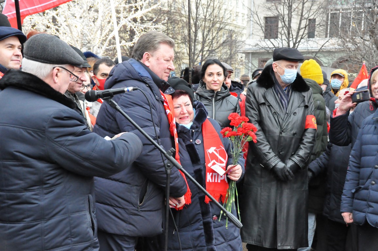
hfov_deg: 26.0
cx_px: 189
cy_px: 126
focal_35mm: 78
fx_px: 818
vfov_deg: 17.5
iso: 3200
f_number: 7.1
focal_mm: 52
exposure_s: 1/200
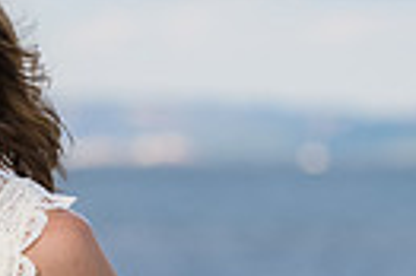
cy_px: 147
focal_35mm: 562
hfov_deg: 3.7
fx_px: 6486
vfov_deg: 2.4
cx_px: 137
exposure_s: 1/2000
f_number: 3.2
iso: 200
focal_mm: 110
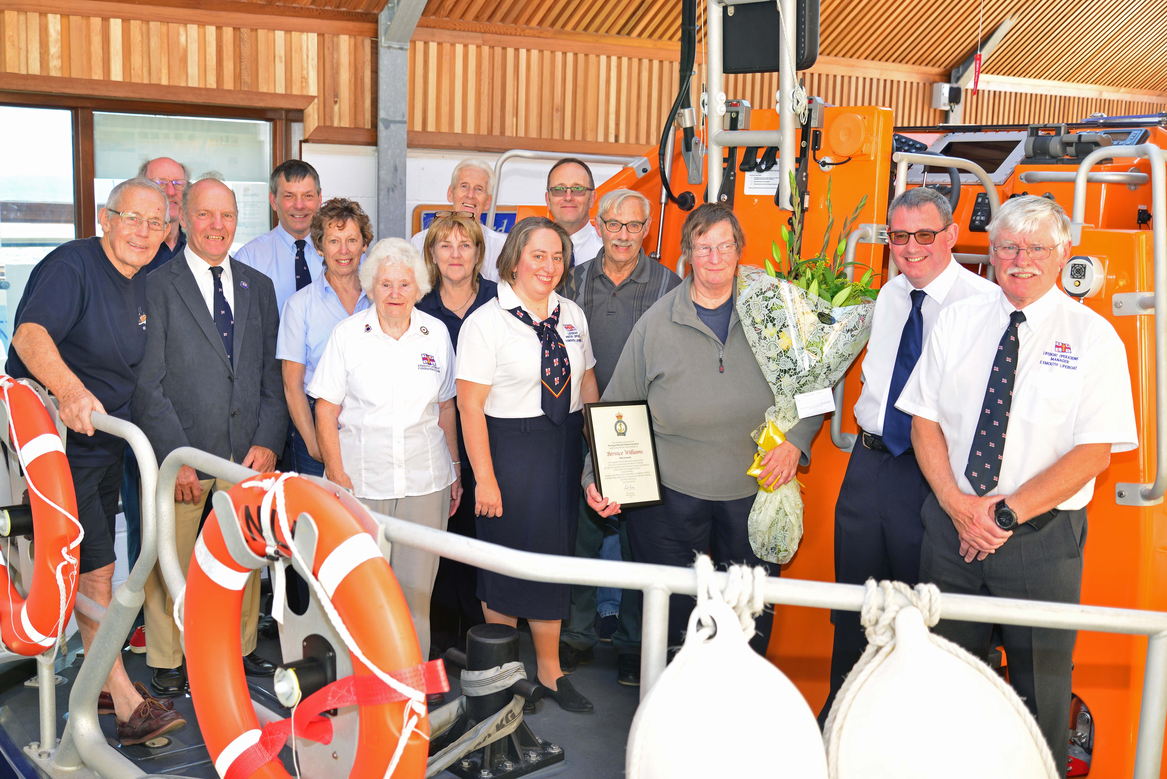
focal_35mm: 38
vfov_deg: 35.1
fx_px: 1232
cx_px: 584
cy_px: 390
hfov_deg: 50.7
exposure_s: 1/60
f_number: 4.5
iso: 400
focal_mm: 38
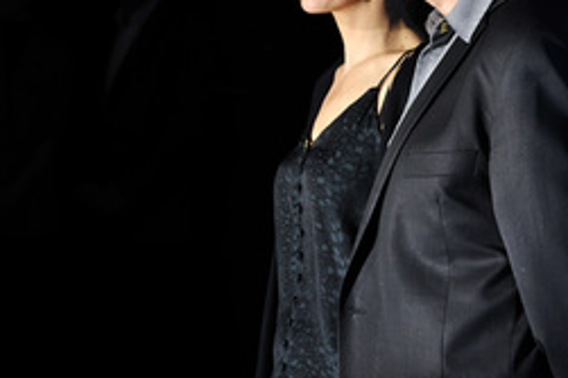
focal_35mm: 171
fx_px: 2696
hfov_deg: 12.0
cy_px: 63
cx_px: 135
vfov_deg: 8.0
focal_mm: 95
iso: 200
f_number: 7.1
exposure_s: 1/250
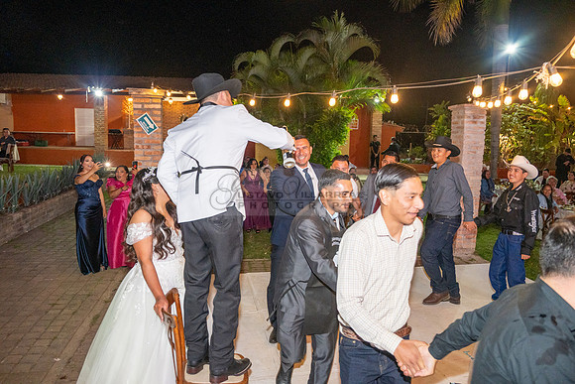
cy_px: 192
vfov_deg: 46.4
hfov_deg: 65.5
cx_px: 288
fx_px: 447
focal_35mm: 28
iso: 2500
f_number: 5
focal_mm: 28
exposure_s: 1/80
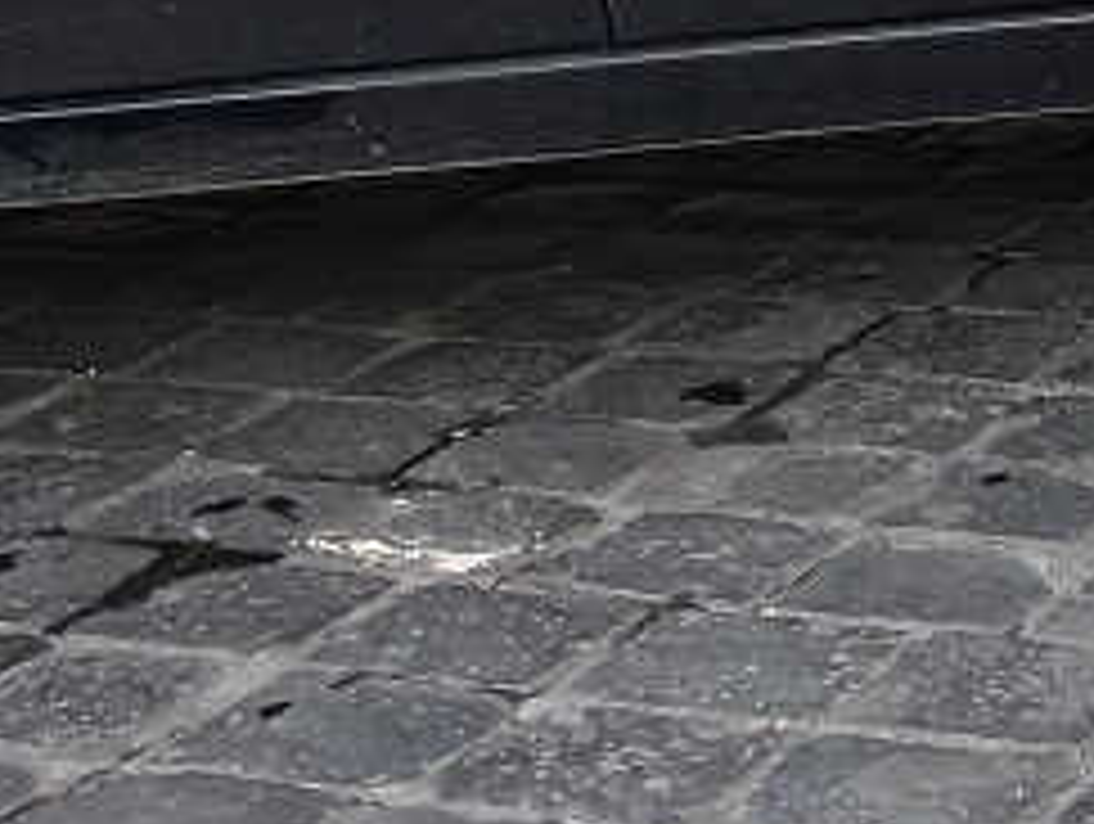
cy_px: -621
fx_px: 4368
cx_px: 968
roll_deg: +3.3
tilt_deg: -2.5
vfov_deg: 10.2
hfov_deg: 14.1
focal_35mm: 138
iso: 20
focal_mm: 4
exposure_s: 1/163
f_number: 1.8
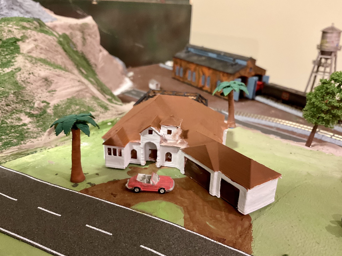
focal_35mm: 30
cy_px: 129
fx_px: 296
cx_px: 171
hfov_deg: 60.0
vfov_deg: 46.8
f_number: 1.8
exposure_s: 1/40
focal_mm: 3
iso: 200
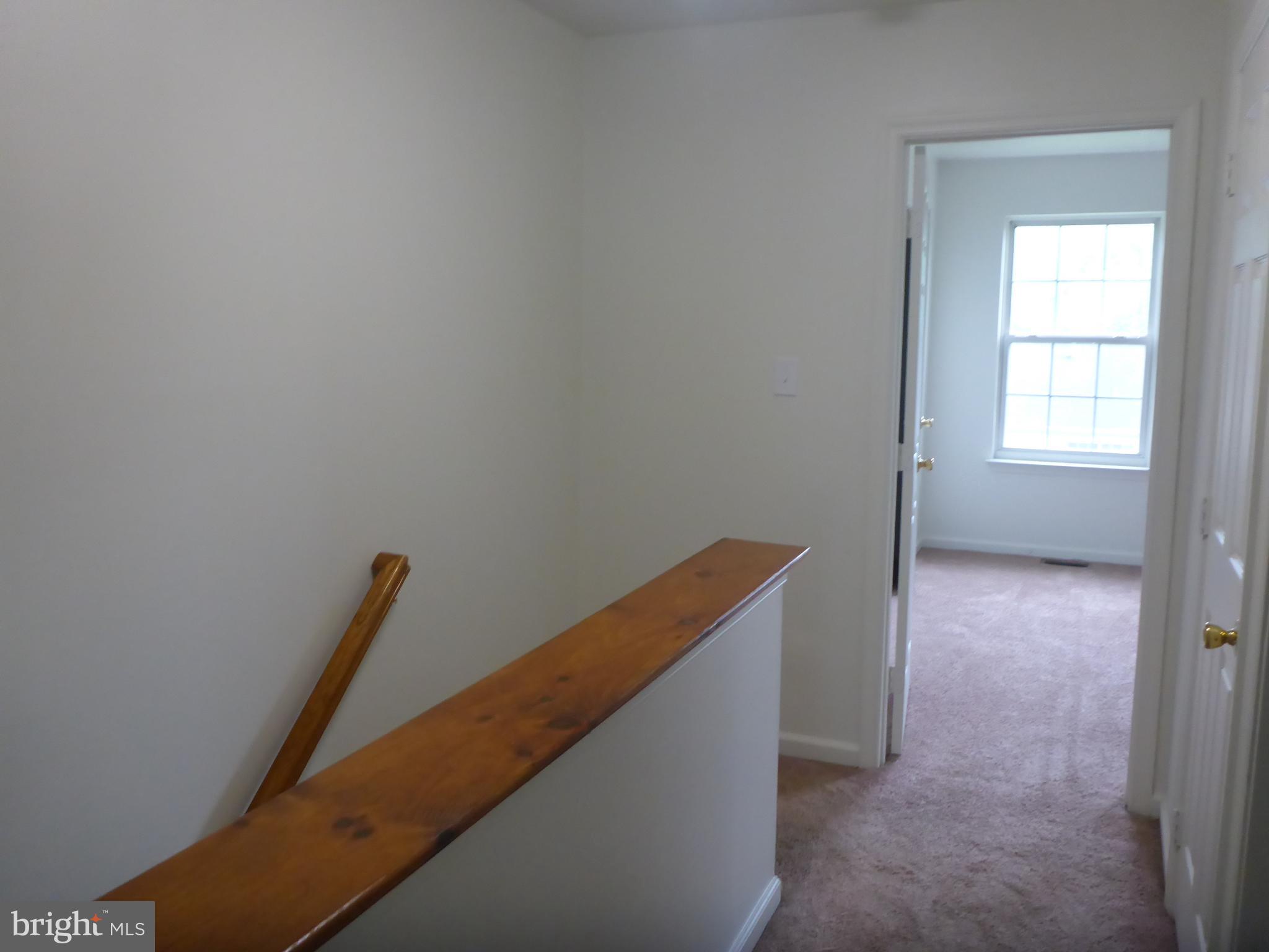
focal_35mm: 28
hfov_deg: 63.4
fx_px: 1026
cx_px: 634
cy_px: 476
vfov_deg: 49.7
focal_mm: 4.9
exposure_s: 1/50
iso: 400
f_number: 3.3
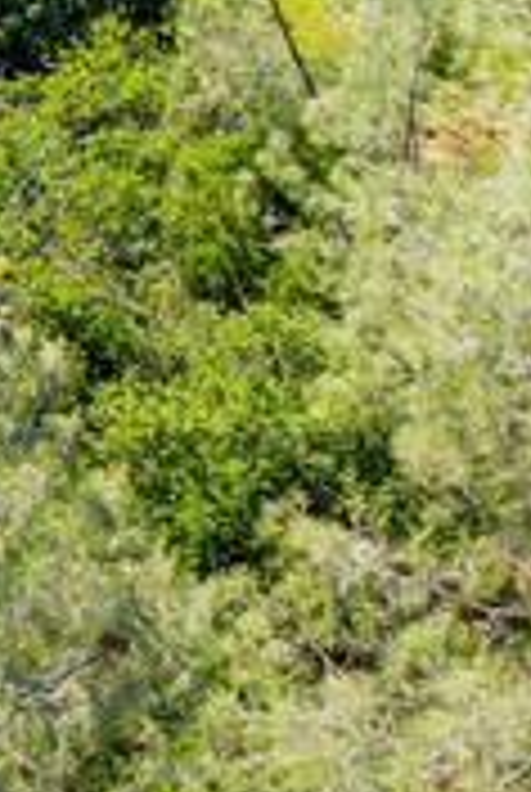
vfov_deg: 13.0
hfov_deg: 7.7
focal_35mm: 145
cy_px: -544
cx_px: -1264
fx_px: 3195
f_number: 1.8
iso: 100
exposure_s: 1/1500
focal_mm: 8.67
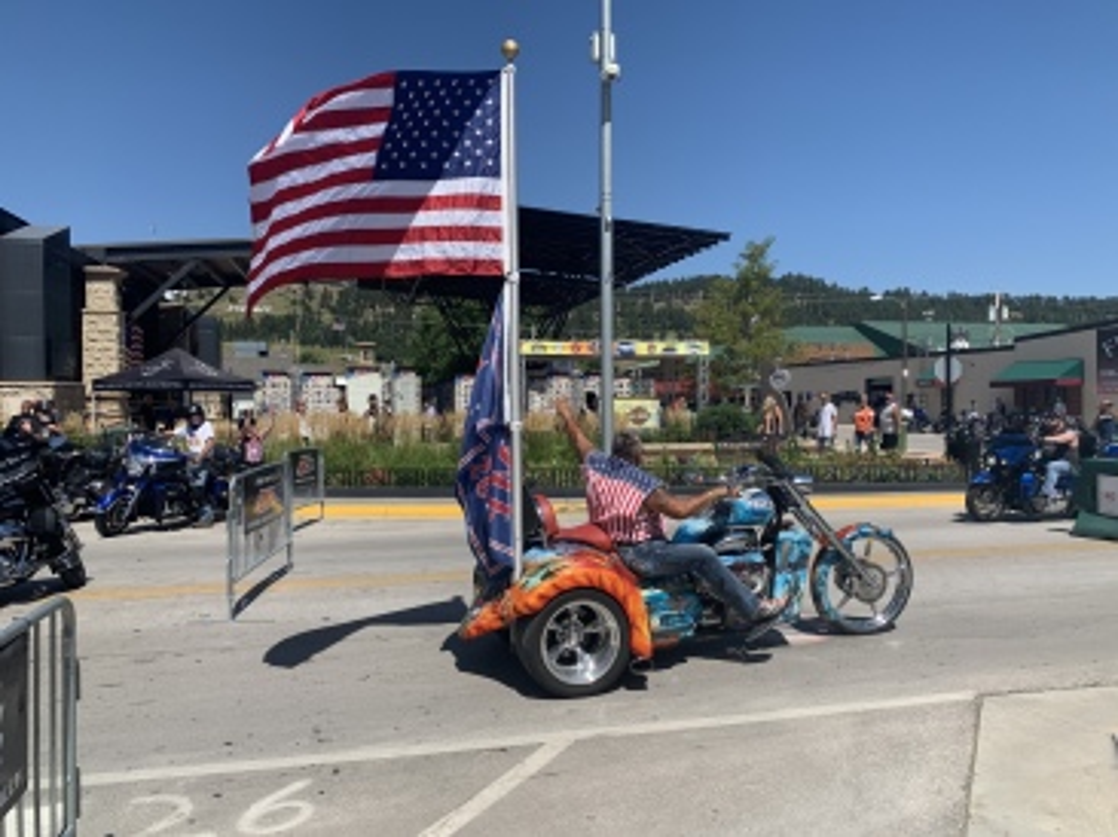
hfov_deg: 67.3
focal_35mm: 26
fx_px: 839
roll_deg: +0.7
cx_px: 559
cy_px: 418
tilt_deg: +0.6
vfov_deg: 53.0
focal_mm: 4.25
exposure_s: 1/2545
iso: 25
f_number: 1.8
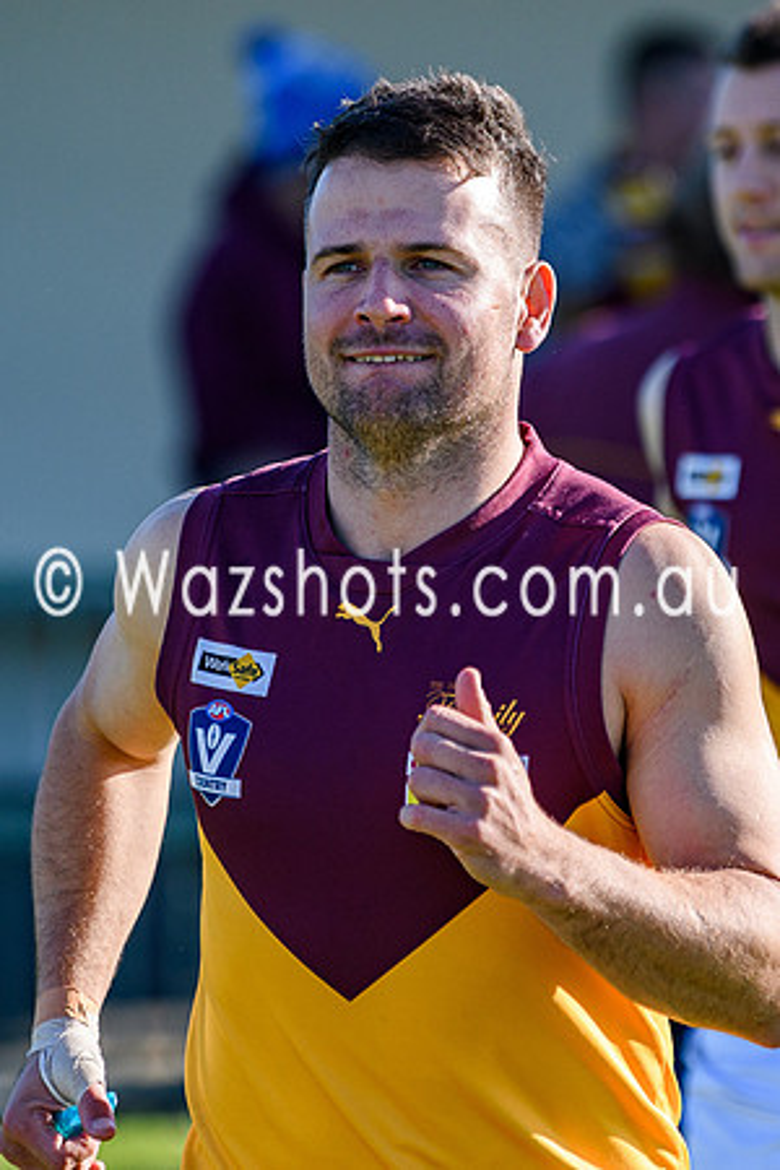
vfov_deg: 4.5
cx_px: 475
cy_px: 476
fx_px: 14749
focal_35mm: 454
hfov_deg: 3.0
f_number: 2.8
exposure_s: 1/2500
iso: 220
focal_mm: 170
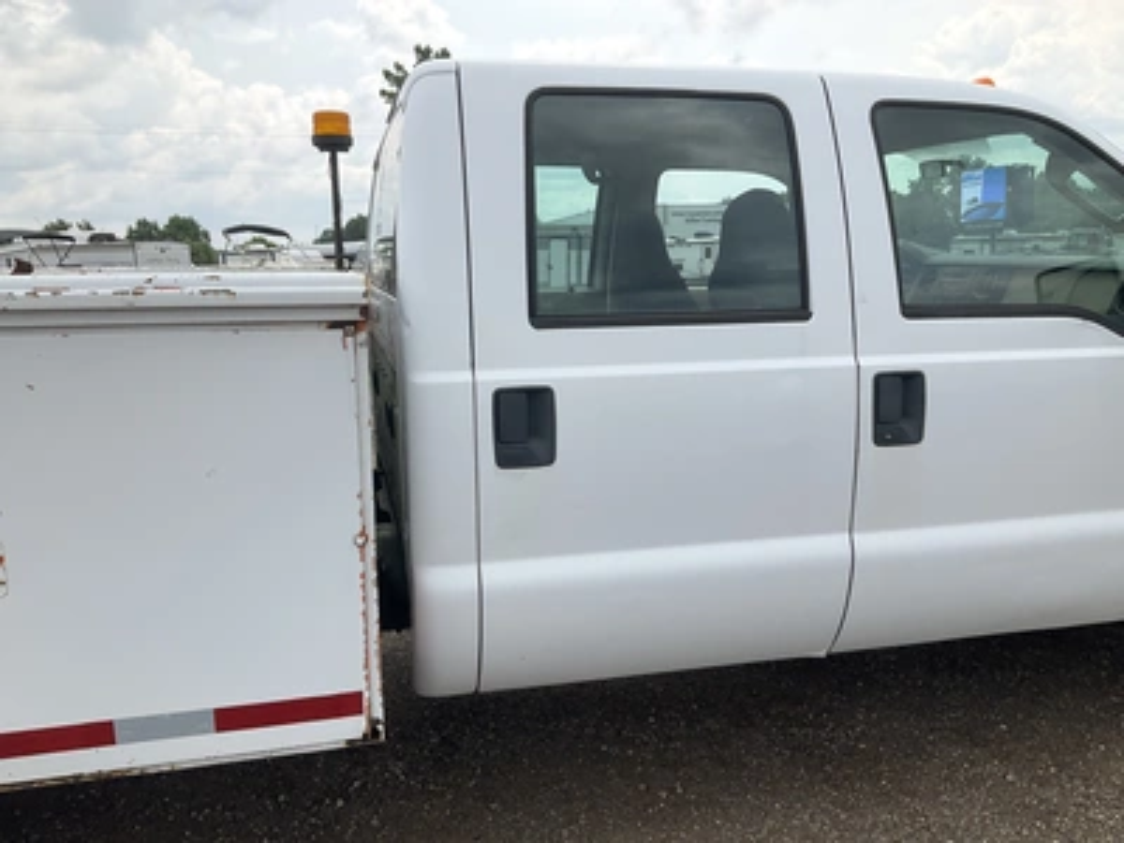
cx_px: 562
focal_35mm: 29
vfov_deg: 48.2
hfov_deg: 61.7
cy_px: 422
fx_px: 942
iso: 25
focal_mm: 3
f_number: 1.8
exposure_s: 1/1675
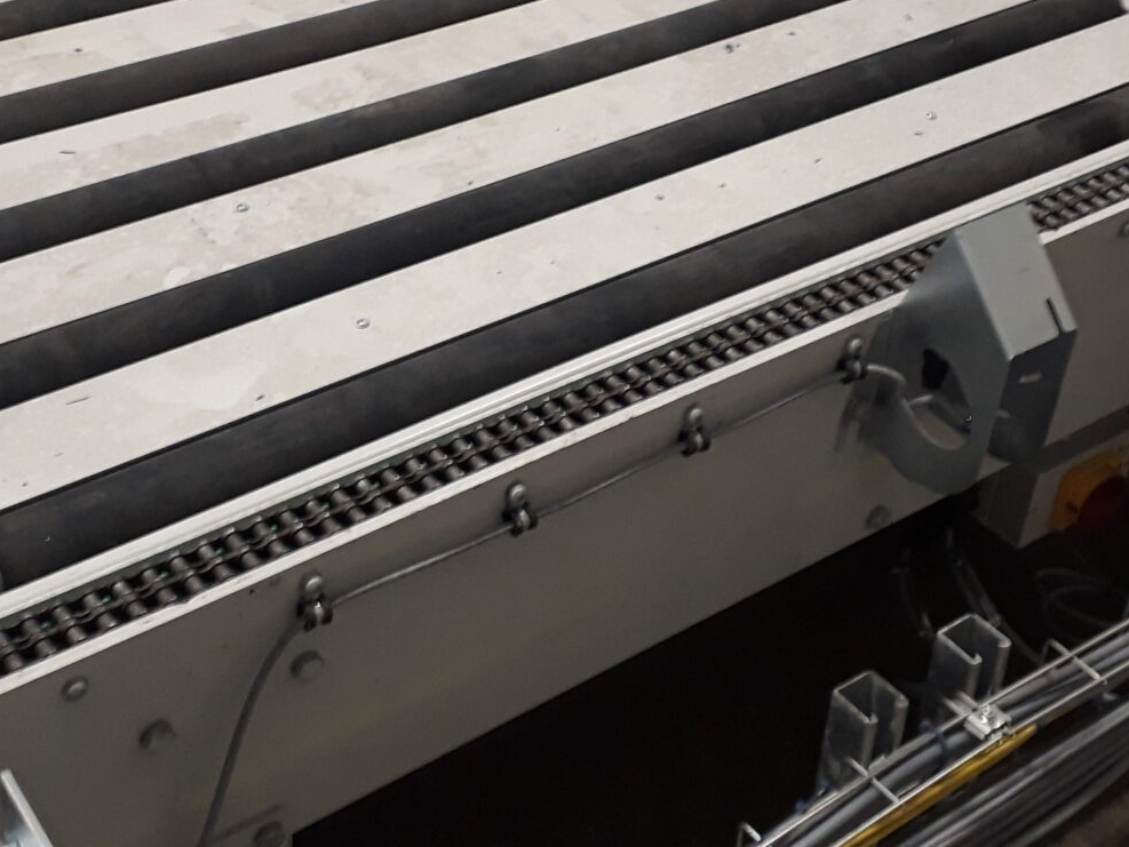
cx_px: 486
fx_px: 1827
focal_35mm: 56
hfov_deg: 34.3
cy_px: 217
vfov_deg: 25.8
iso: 200
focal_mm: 3.6
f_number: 1.9
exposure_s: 1/17
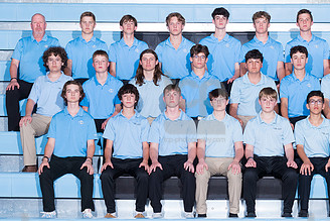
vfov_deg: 12.4
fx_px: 1018
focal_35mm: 111
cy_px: 121
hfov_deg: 18.4
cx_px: 191
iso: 640
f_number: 7.1
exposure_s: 1/250
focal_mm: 55
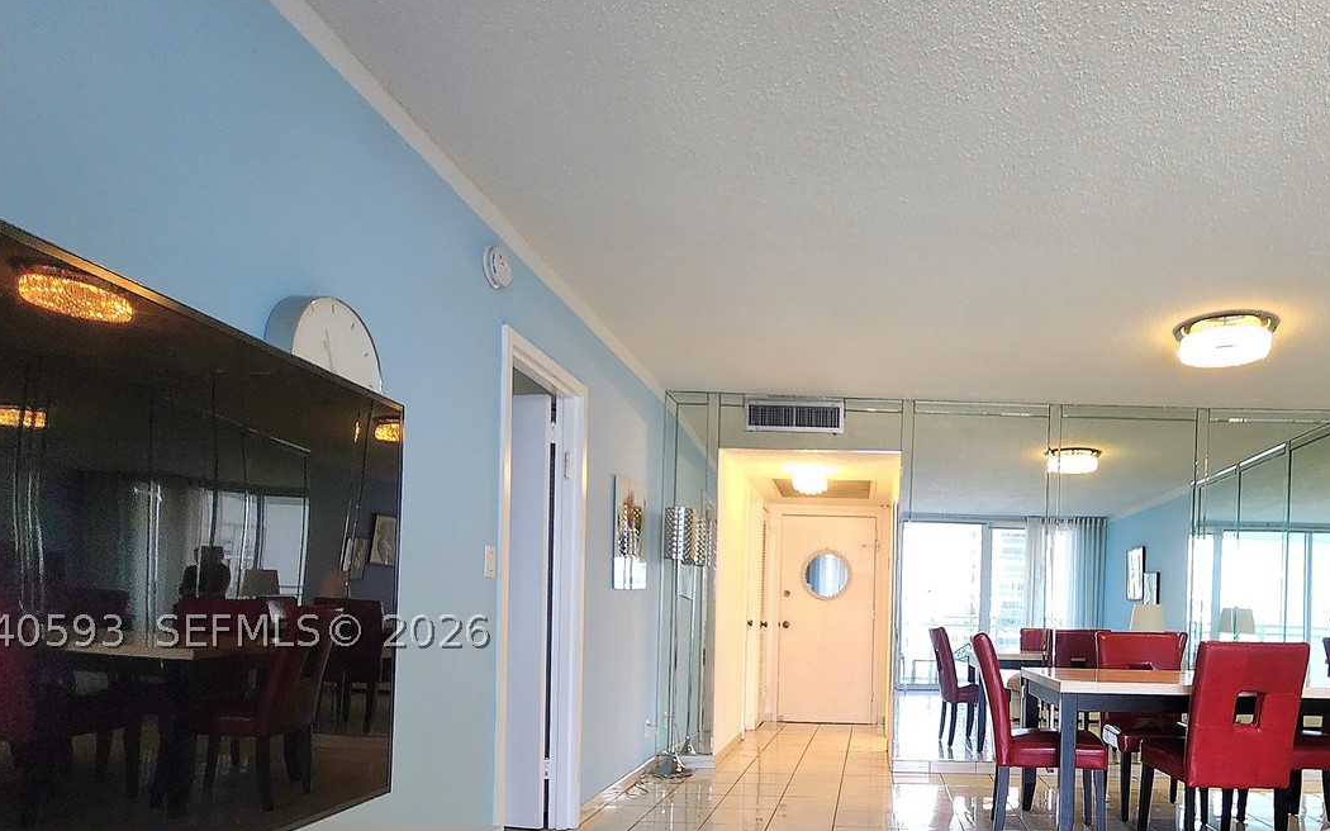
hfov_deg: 79.8
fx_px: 761
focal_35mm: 21
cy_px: 631
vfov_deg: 54.4
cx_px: 878
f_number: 2.2
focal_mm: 2.2
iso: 100
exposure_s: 1/60.2
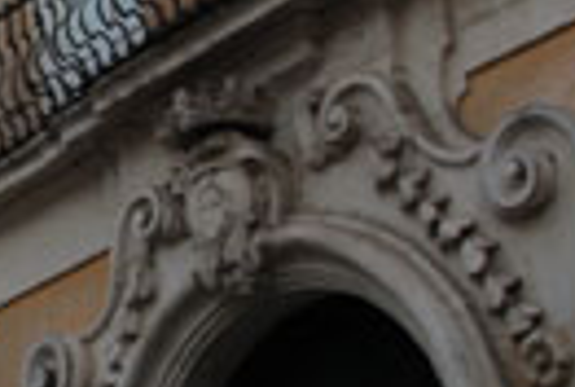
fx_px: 2049
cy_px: 130
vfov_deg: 10.8
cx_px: -70
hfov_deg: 15.5
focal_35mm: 128
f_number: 3.5
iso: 200
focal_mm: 18
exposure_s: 1/10
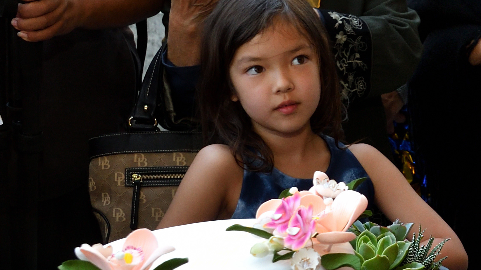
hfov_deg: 17.1
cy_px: 103
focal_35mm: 117
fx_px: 1492
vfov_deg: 10.4
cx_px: 652
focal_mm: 22
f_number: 5.6
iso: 400
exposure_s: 1/125
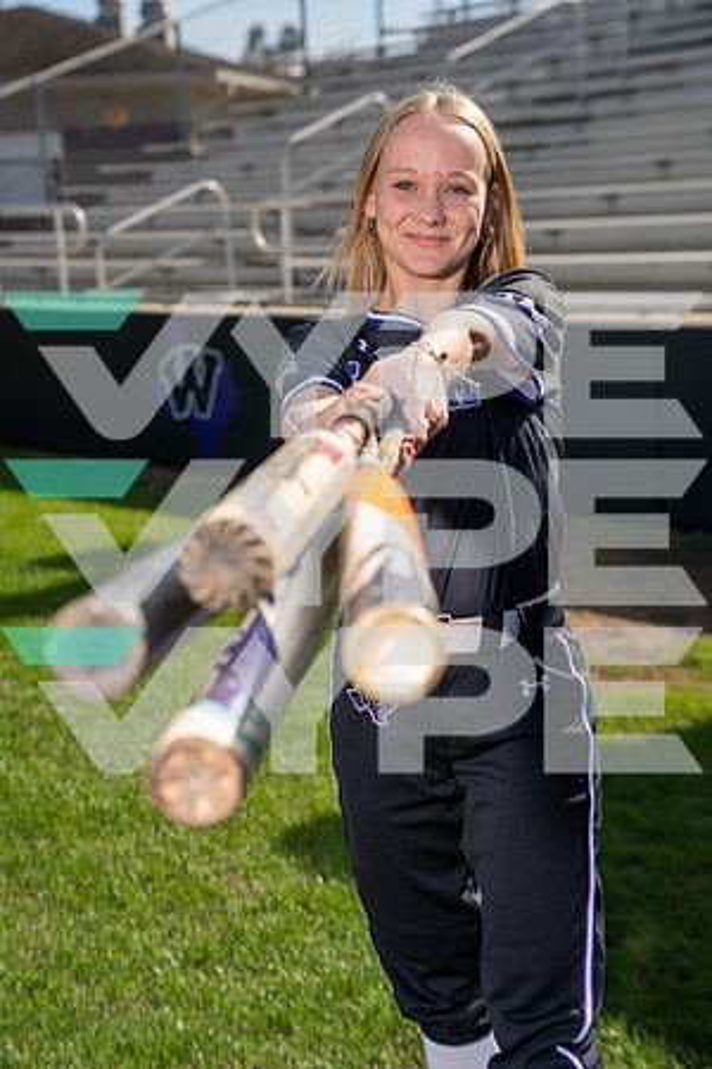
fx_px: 1839
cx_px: 356
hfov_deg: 21.9
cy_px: 534
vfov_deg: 32.4
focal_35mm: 62
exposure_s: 1/640
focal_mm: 62
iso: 100
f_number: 4.5
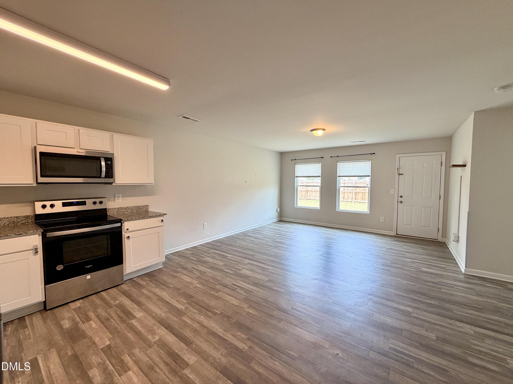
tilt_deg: -2.2
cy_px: 192
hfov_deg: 102.1
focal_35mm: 14
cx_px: 256
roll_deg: -0.1
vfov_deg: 85.7
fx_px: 207
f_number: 2.2
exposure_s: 1/120
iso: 160
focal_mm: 2.22
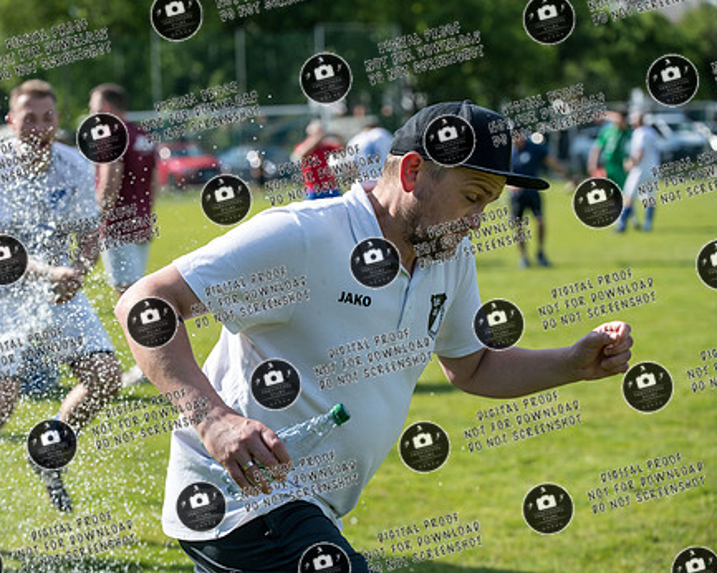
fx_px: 1867
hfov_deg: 21.7
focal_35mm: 88
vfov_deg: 17.5
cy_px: 282
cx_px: 260
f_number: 3.5
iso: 180
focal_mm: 70
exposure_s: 1/1600
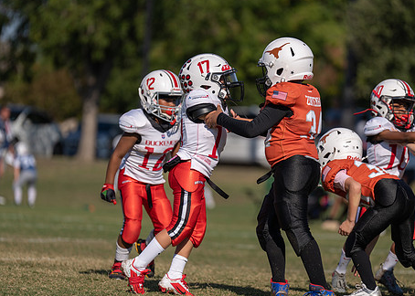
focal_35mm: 268
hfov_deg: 7.5
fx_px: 3158
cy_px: 168
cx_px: 250
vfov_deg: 5.4
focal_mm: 200
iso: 100
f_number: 2.8
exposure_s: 1/3200
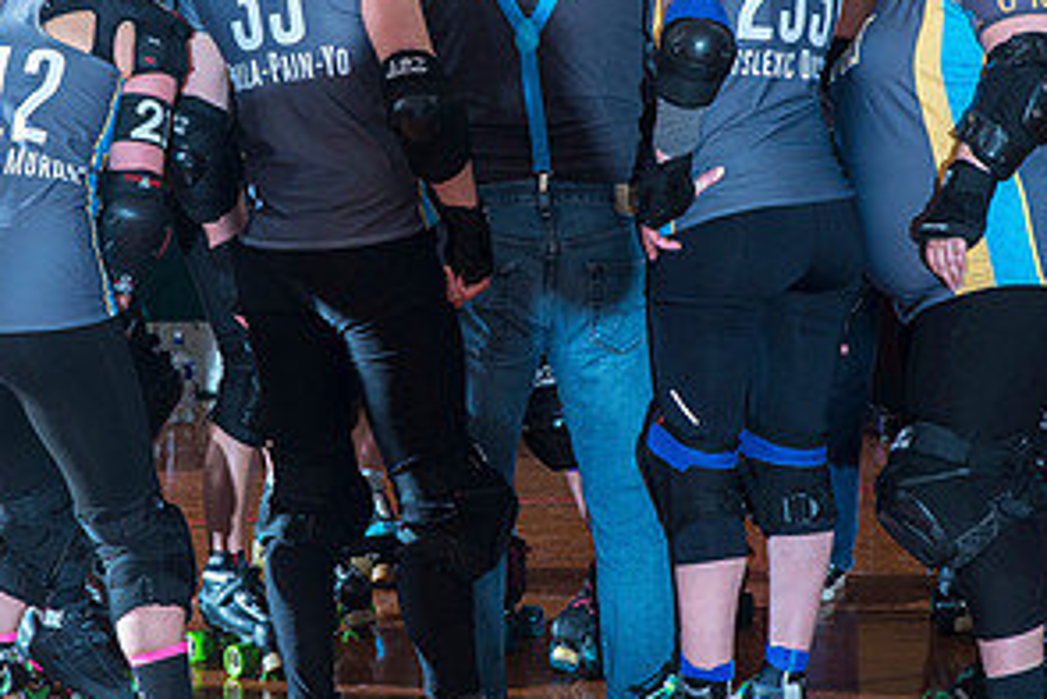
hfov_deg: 16.7
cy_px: 208
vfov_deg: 11.2
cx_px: 334
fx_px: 3550
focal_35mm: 122
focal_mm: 62
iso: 800
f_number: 6.3
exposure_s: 1/160
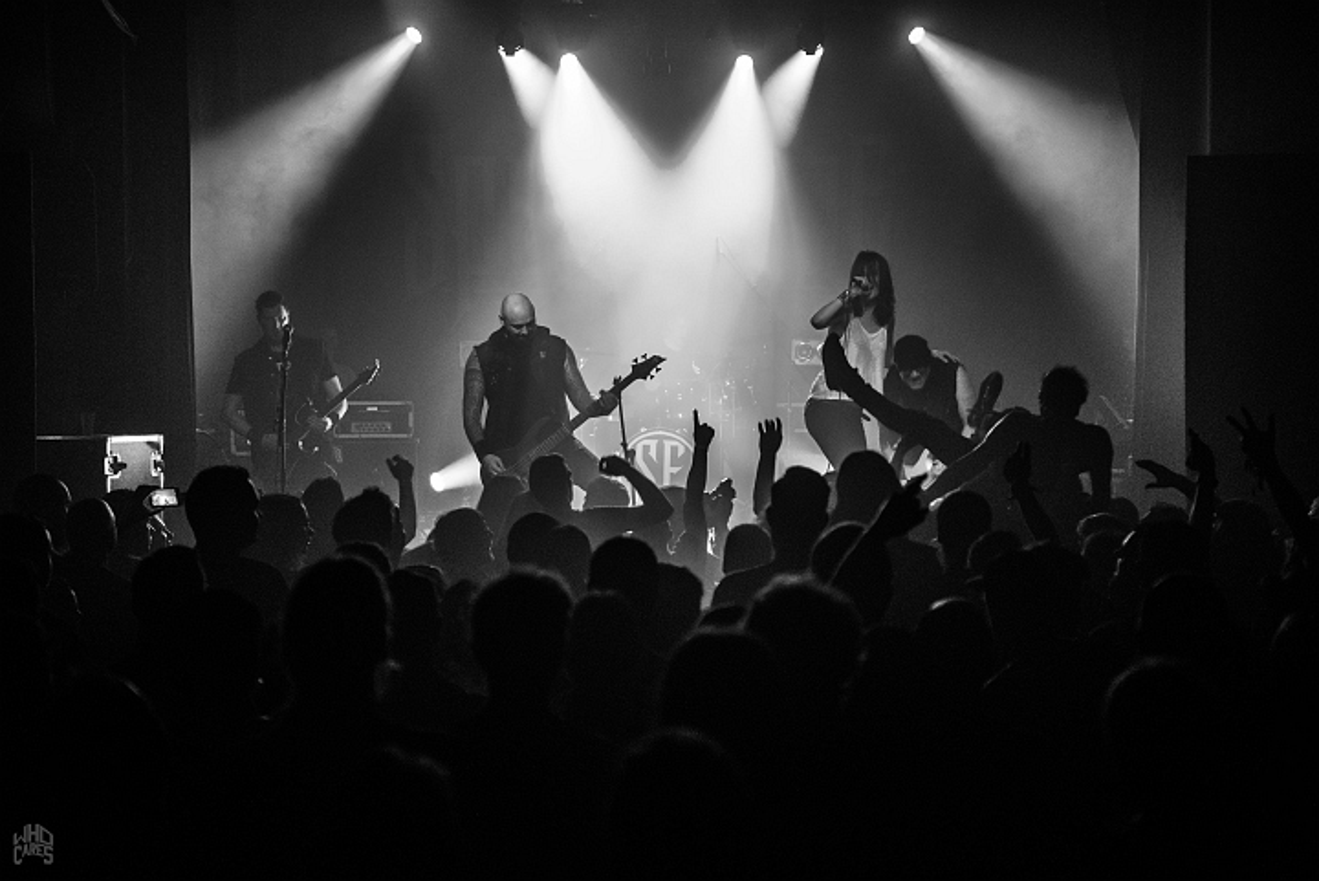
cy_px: 440
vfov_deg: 19.5
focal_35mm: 70
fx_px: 2566
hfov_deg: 28.8
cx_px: 660
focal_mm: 70
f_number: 2.8
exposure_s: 1/100
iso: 4000
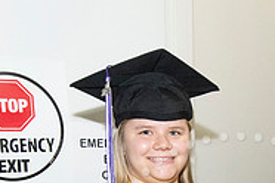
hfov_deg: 24.5
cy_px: 271
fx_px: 619
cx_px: 238
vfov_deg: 15.6
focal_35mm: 81
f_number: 7.1
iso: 6400
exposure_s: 1/200
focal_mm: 26
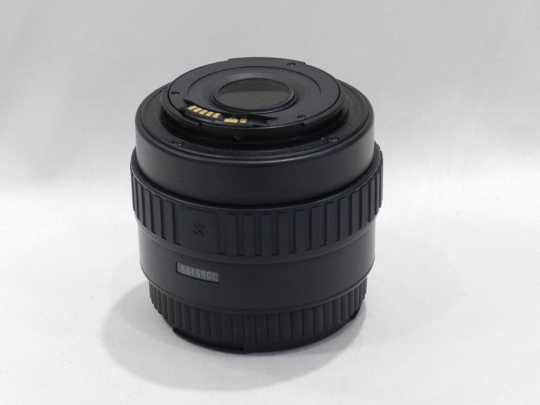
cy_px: 202
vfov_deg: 12.9
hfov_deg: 17.1
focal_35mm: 115
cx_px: 270
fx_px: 1794
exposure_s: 1/50
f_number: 4.8
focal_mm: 20.5
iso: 800
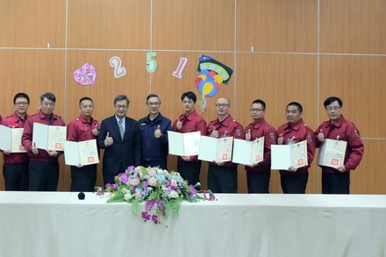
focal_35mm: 43
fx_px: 461
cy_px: 95
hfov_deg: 45.0
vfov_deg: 31.0
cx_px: 139
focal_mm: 18
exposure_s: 1/200
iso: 560
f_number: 3.5
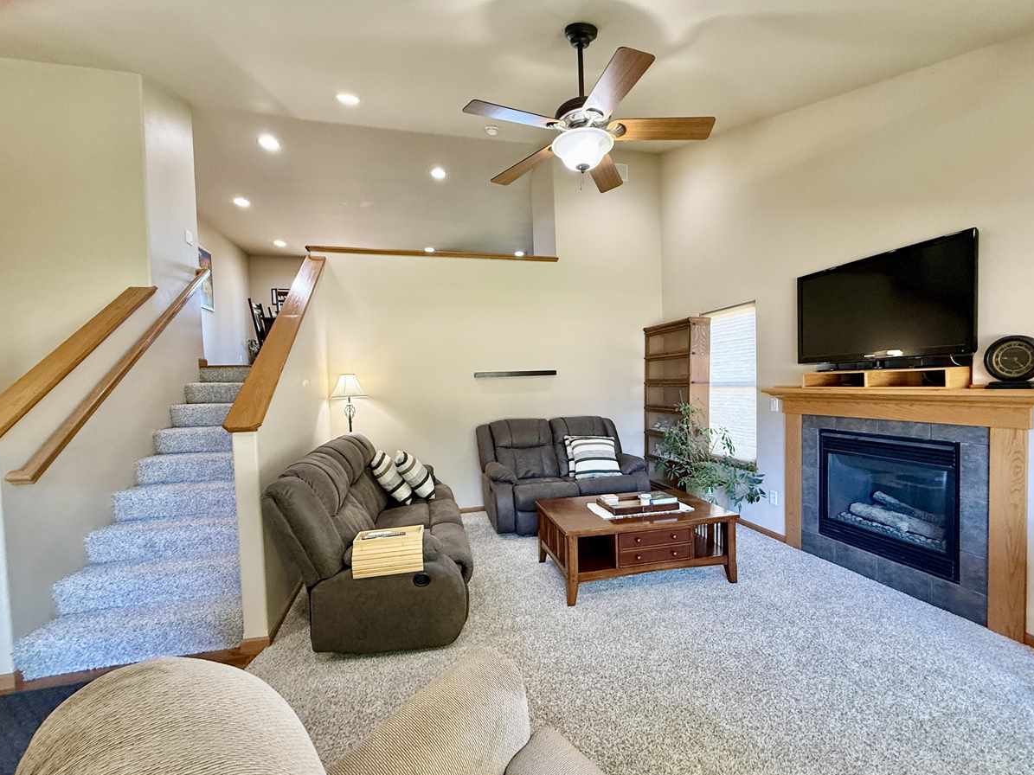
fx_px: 448
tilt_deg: -1.9
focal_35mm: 15
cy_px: 400
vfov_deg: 81.7
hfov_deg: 98.2
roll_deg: +1.7
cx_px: 526
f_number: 2.2
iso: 250
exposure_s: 1/60
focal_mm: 2.22
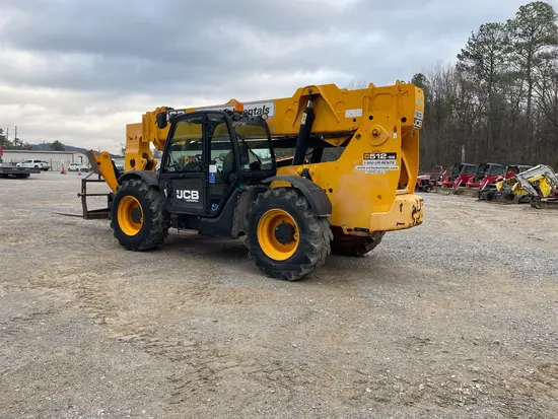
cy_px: 210
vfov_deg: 53.1
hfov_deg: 67.3
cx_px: 279
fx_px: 419
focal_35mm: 26
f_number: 1.6
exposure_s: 1/162
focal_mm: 4.2
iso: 32
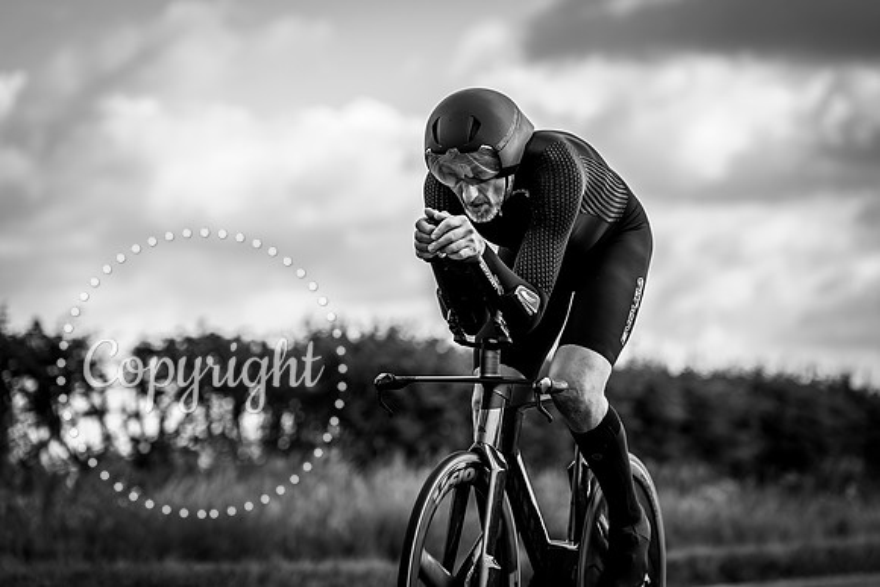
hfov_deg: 15.0
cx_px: 440
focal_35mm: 137
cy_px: 294
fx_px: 3350
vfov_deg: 10.0
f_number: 3.5
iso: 100
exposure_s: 1/1000
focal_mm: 137
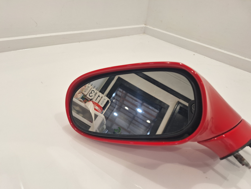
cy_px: 94
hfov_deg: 73.9
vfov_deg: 58.9
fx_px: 167
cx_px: 126
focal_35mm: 23
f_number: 1.8
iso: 64
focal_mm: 5.54
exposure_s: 1/120
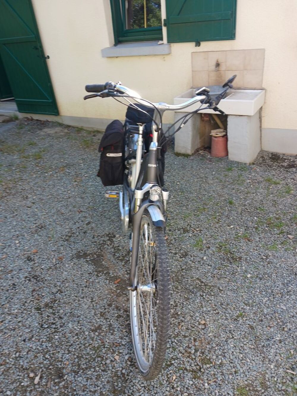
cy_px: 198
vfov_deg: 65.3
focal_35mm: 27
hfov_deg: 51.4
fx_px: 309
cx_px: 148
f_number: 1.8
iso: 20
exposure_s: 1/50
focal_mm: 4
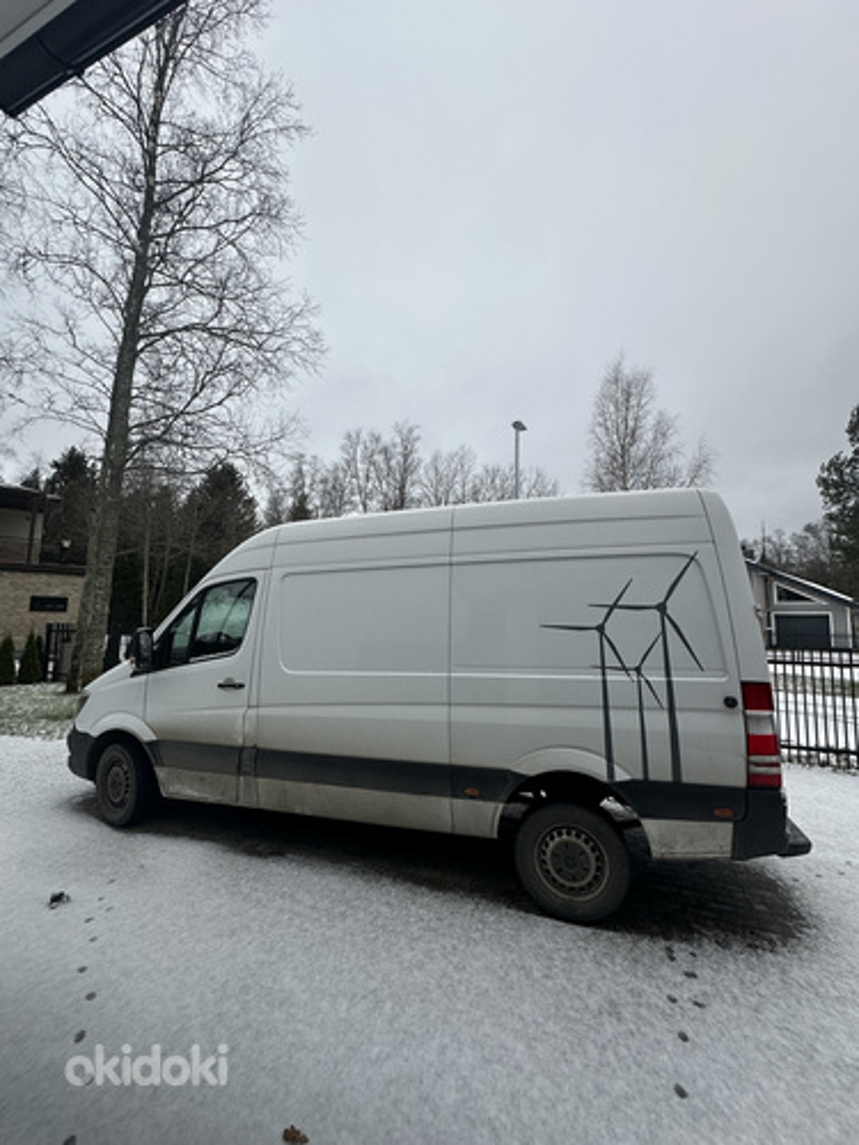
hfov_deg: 85.7
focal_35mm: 14
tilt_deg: +6.4
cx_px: 430
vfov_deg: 102.1
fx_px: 463
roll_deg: -2.5
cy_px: 572
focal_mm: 2.22
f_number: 2.2
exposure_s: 1/99
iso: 64
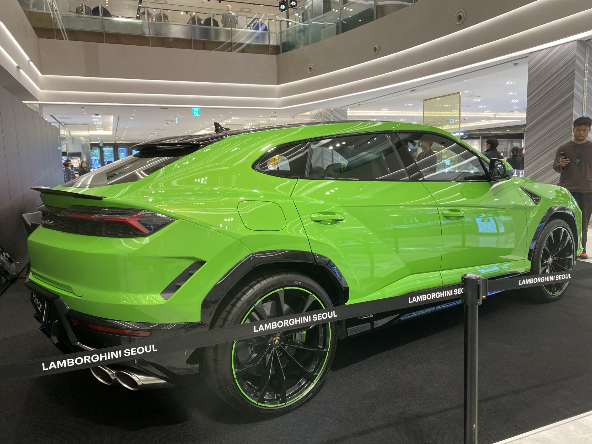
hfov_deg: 67.3
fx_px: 445
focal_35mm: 26
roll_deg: +1.3
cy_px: 222
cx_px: 296
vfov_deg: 53.1
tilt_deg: -7.9
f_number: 1.8
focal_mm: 4.25
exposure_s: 1/120
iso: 100
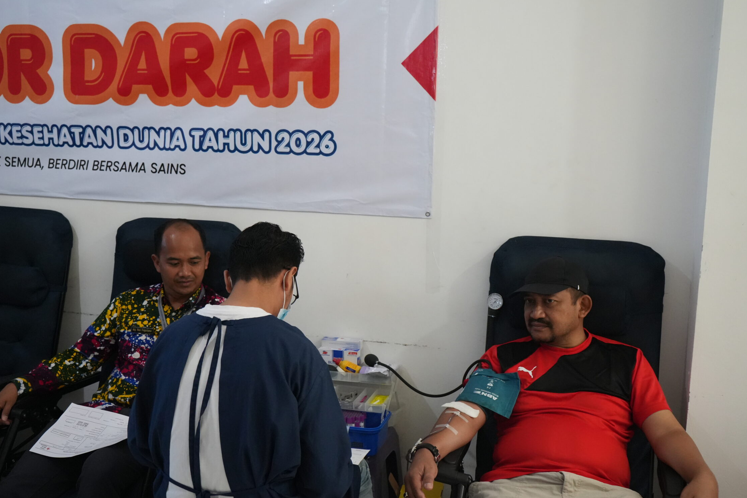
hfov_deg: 50.6
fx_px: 788
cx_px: 338
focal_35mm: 38
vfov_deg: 35.1
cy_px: 256
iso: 6400
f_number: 5
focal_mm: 33
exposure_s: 1/100
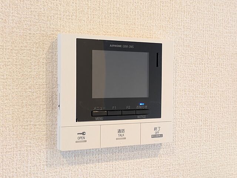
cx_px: 118
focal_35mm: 51
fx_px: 349
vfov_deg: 28.6
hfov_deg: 37.5
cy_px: 89
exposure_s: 1/25
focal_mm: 5.43
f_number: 1.89
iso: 84
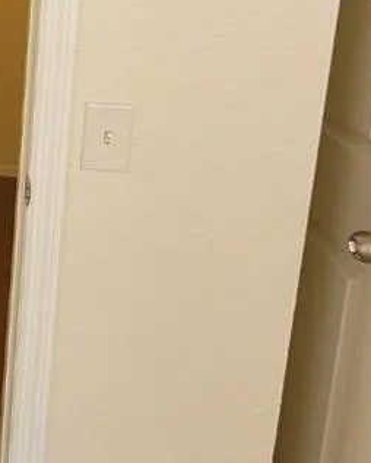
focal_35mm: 48
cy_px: -4
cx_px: -169
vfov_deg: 35.0
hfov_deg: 25.0
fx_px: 658
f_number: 2.2
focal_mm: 1.74
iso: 125
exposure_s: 1/60
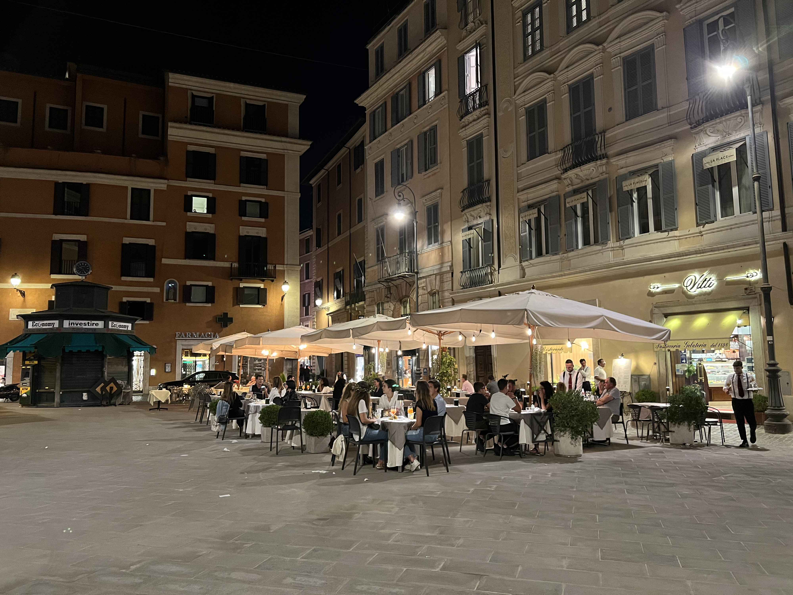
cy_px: 298
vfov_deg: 53.1
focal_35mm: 26
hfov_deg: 67.3
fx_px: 596
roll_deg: +1.1
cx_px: 396
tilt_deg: +6.3
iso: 640
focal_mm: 5.7
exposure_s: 1/36
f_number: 1.5
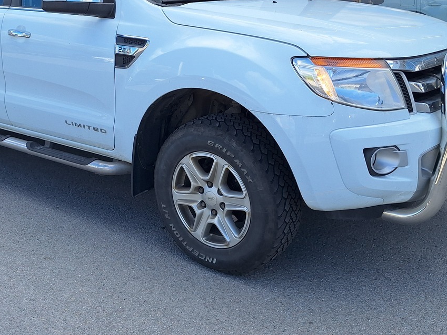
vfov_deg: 35.9
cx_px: 189
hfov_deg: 47.7
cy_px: 79
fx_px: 504
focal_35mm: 39
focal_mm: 5.54
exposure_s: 1/1337
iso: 40
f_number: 1.8
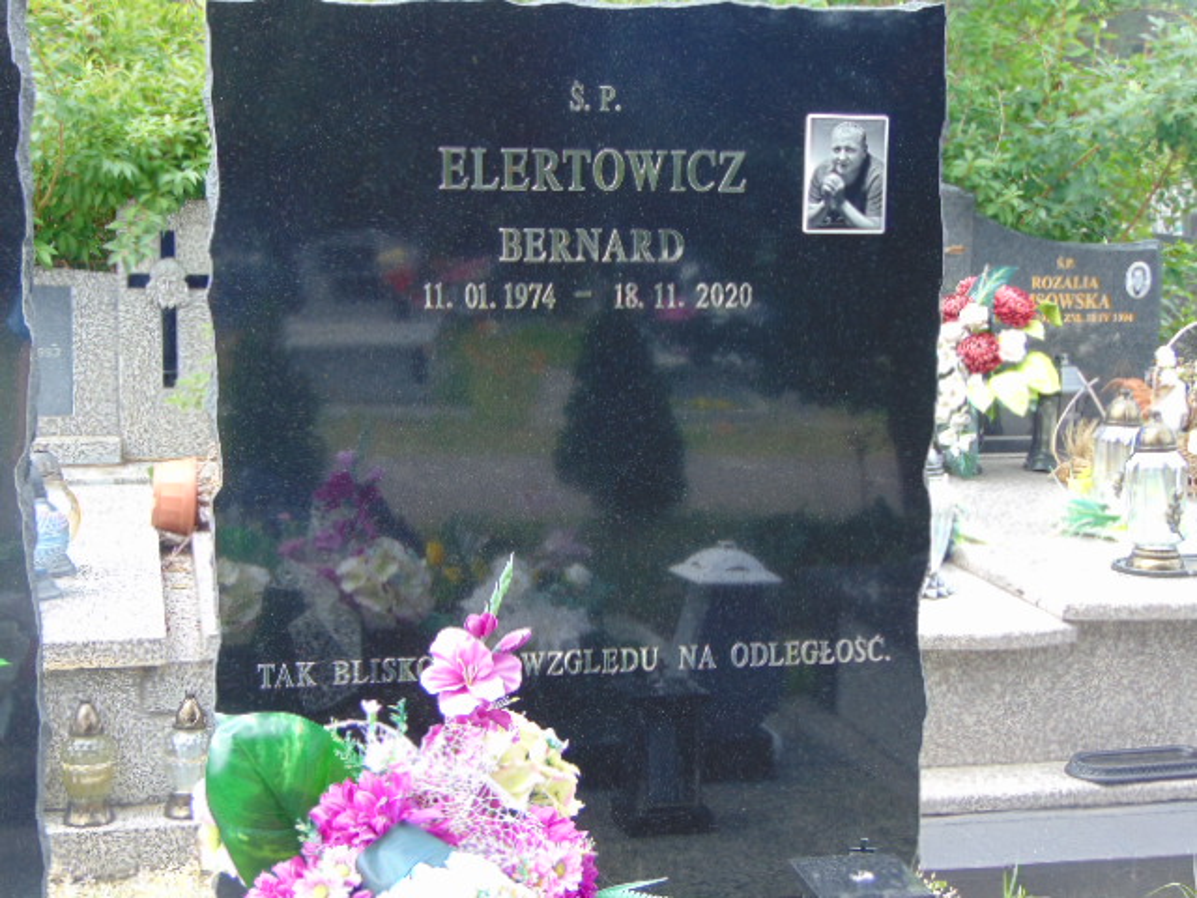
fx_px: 2075
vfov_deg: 24.4
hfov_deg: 32.2
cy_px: 449
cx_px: 598
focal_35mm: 60
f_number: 3.6
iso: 80
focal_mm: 10.8
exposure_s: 1/100
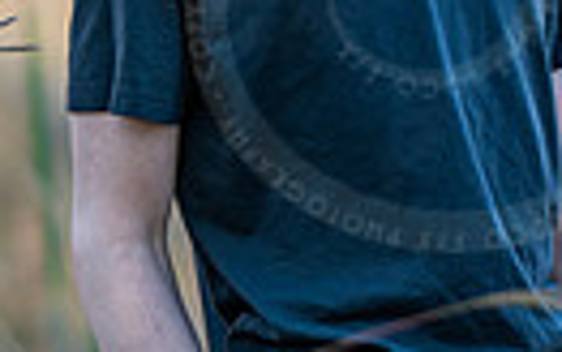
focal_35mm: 446
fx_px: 6834
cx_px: 463
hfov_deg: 4.7
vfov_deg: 2.9
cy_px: 69
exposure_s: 1/1000
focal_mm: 85
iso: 80
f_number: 1.3
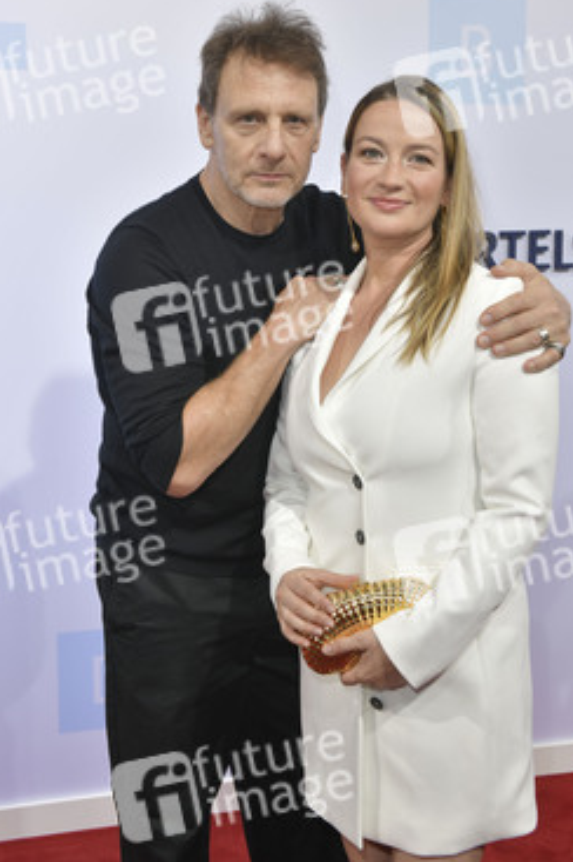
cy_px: 435
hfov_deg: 28.0
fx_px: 1148
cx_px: 301
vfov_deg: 41.1
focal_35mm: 48
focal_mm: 44
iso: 320
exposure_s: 1/160
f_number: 7.1
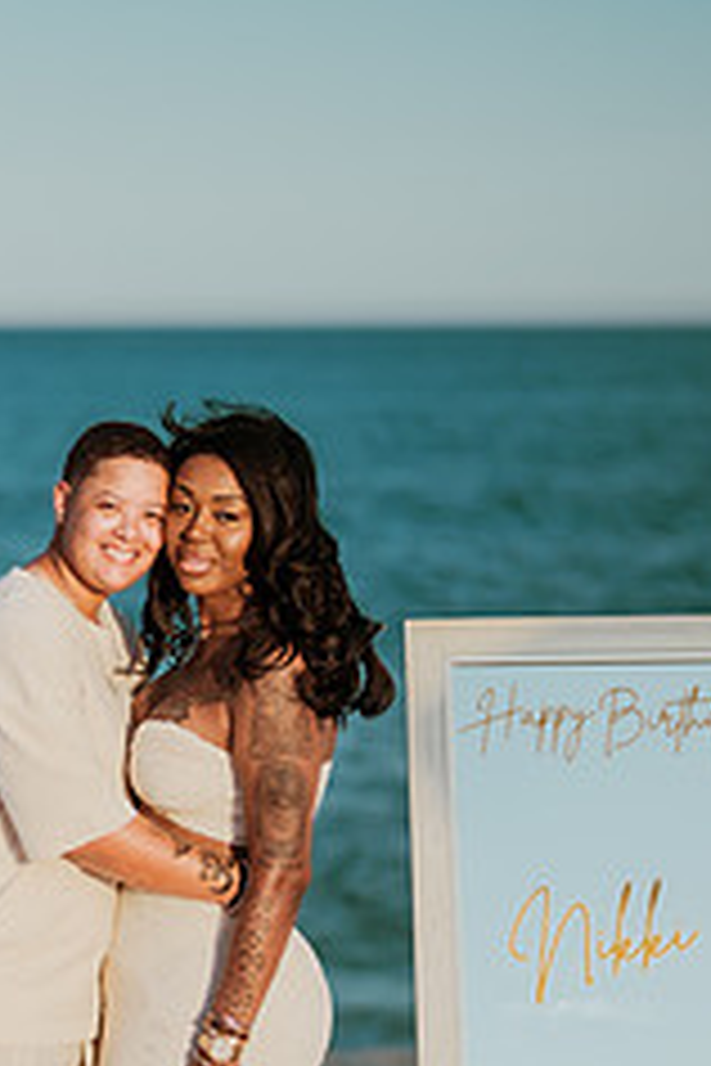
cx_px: 333
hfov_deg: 12.5
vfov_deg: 18.5
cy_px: 756
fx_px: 3258
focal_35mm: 110
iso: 100
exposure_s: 1/6400
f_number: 1.8
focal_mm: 58
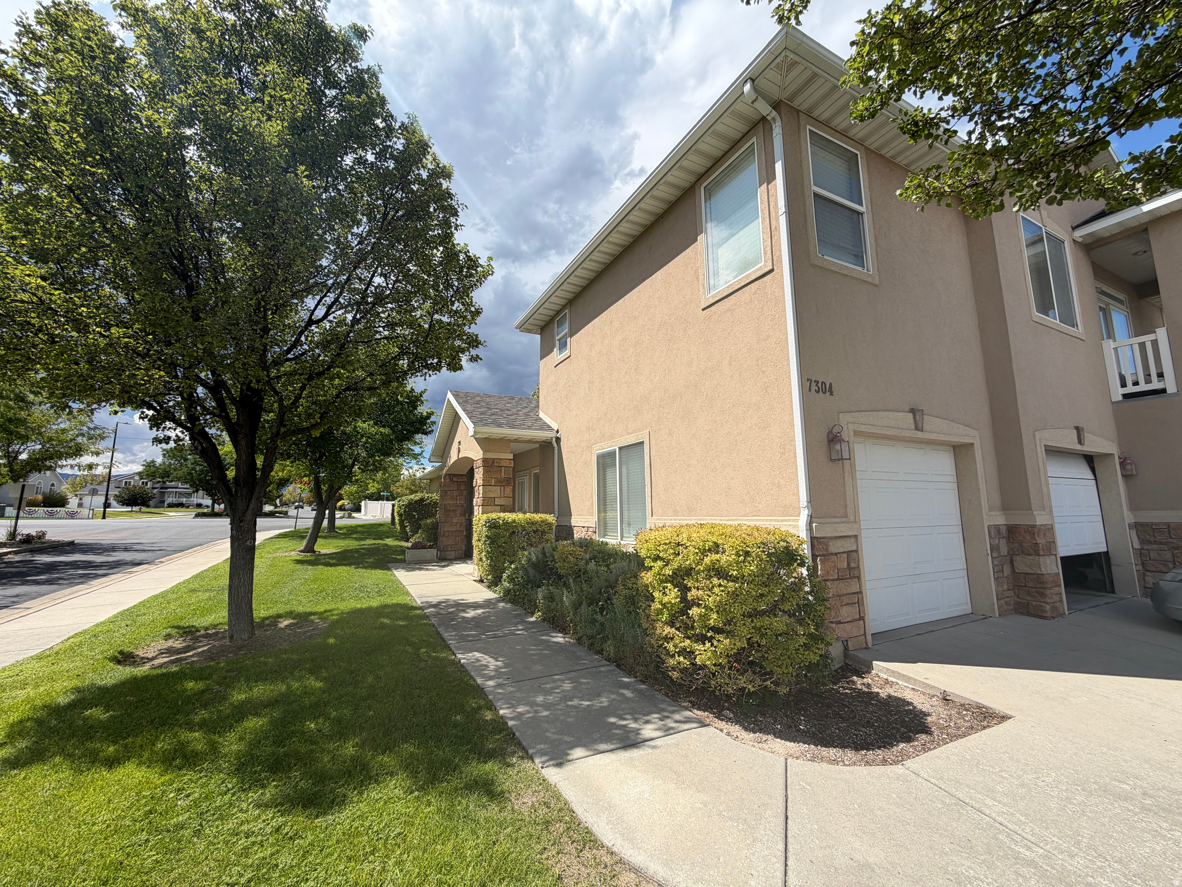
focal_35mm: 14
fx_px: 478
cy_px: 444
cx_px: 591
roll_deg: +1.9
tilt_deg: +10.1
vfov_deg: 85.7
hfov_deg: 102.1
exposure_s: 1/770
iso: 20
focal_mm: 2.22
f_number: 2.2
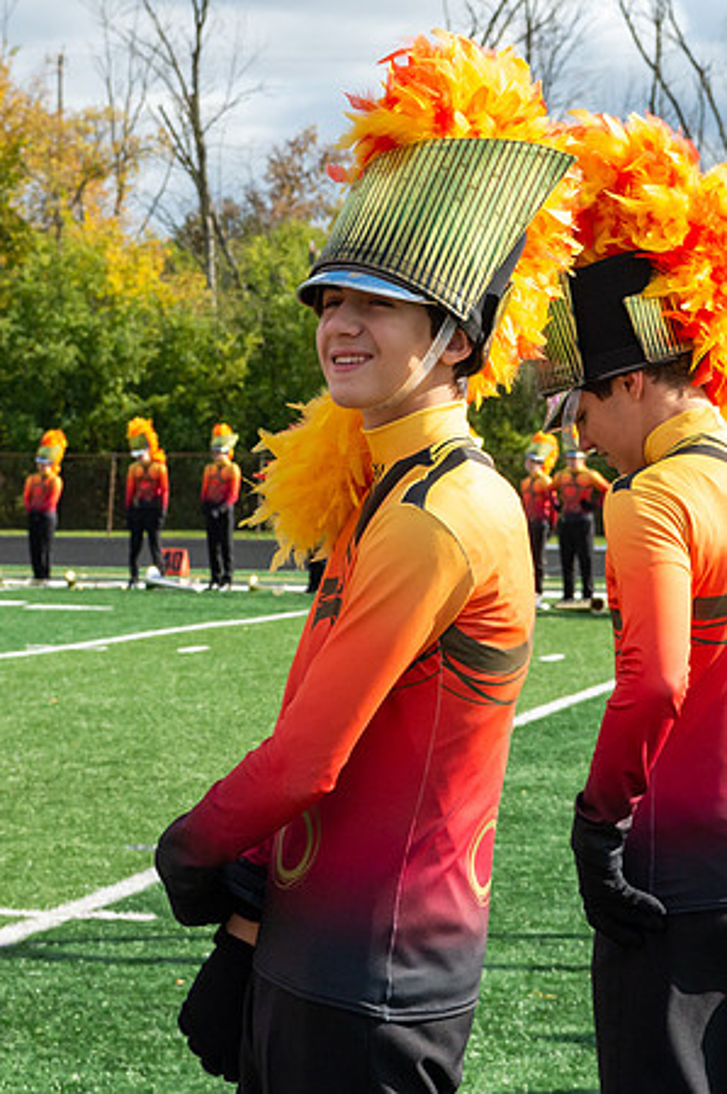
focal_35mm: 128
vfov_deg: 16.1
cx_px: 332
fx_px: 3877
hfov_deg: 10.7
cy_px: 436
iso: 1600
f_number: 10
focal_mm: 70
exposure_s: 1/2500
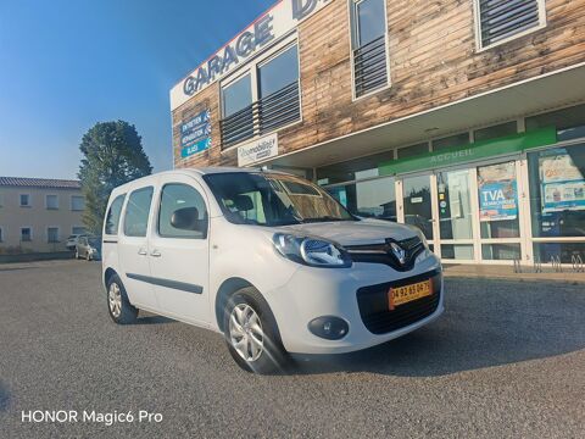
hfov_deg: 73.9
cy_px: 220
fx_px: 389
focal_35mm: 23
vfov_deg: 58.9
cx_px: 292
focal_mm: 1.82
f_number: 2
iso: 50
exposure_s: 1/950
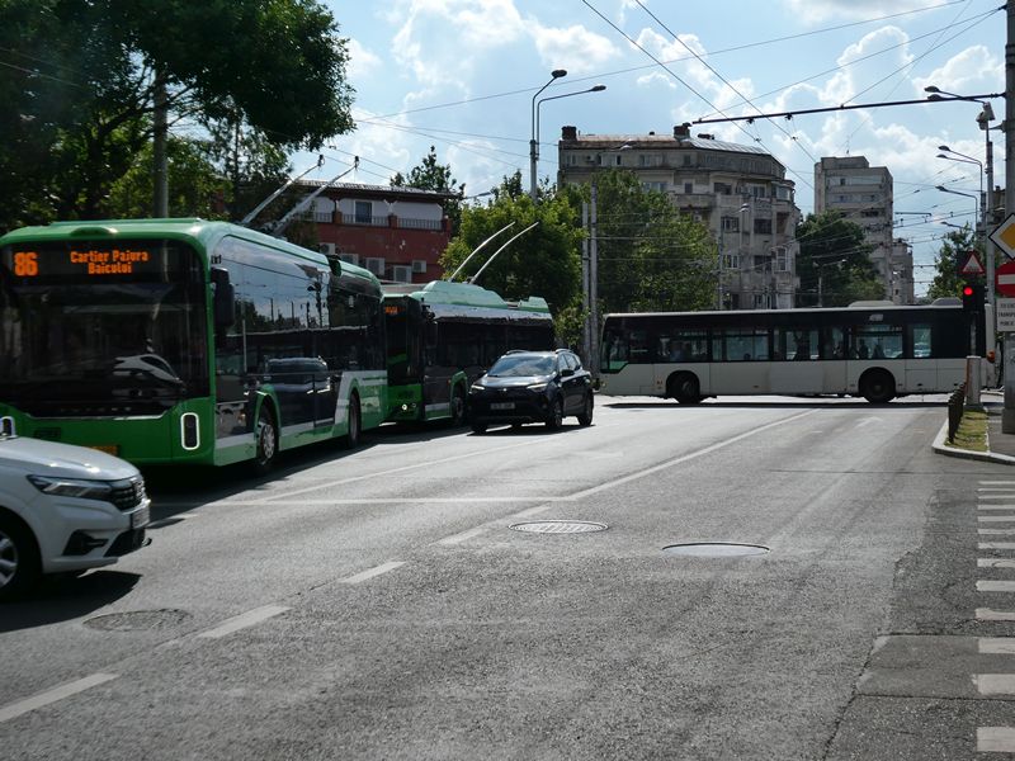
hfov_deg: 38.2
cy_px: 380
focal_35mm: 50
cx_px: 508
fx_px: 1466
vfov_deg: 29.1
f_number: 4.1
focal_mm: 9
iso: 80
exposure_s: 1/1600
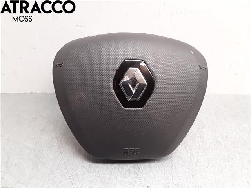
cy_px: 94
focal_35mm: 28
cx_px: 126
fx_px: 203
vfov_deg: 49.7
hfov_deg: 63.4
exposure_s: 1/50
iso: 100
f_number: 1.9
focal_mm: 2.91
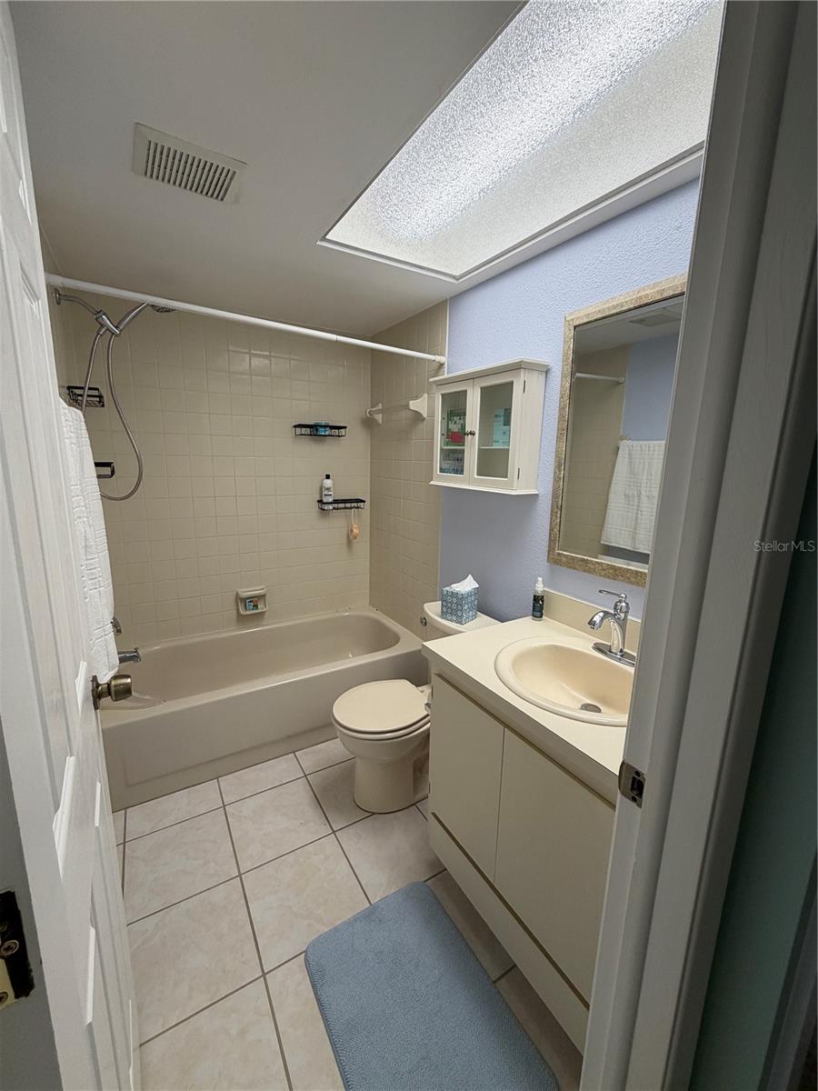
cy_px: 546
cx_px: 409
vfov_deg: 102.1
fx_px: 441
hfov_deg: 85.7
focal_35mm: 14
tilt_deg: -10.0
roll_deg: -0.3
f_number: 2.2
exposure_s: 1/120
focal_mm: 2.22
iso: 100
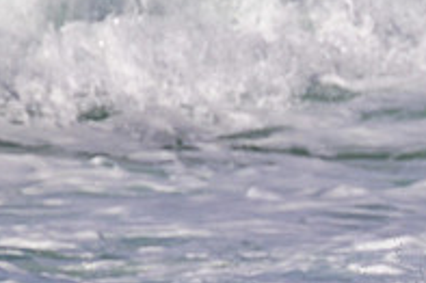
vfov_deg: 0.6
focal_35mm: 2357
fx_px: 27867
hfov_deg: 0.9
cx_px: 567
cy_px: 373
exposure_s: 1/2000
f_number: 11
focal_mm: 800
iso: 720
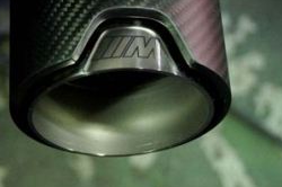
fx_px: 854
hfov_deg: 18.2
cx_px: -12
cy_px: 70
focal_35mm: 109
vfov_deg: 12.5
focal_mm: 31
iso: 3200
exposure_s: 1/40
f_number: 5
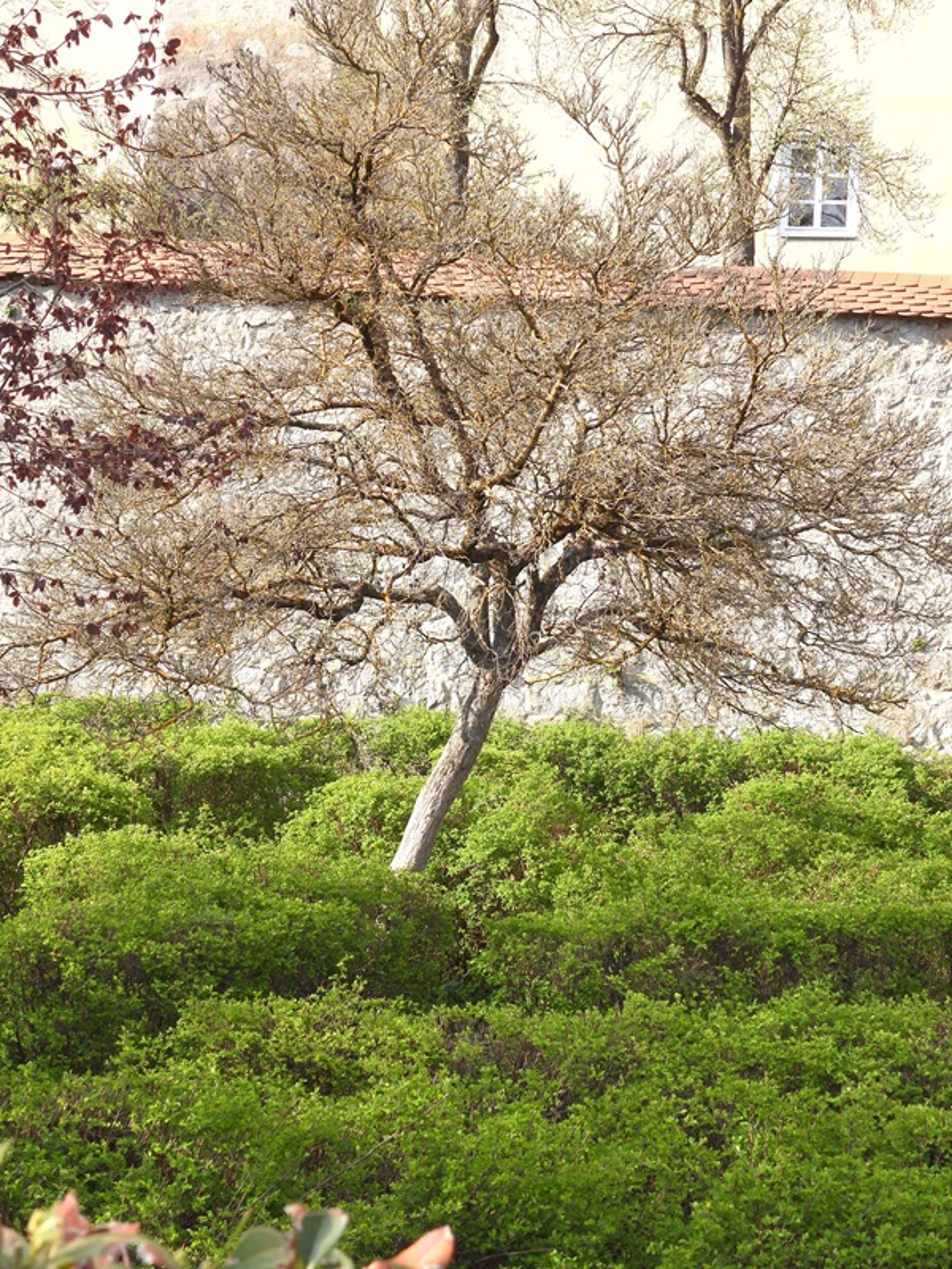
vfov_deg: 32.2
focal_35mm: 60
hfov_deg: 24.4
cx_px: 476
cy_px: 634
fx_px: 2200
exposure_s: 1/500
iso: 100
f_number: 3.5
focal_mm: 10.7
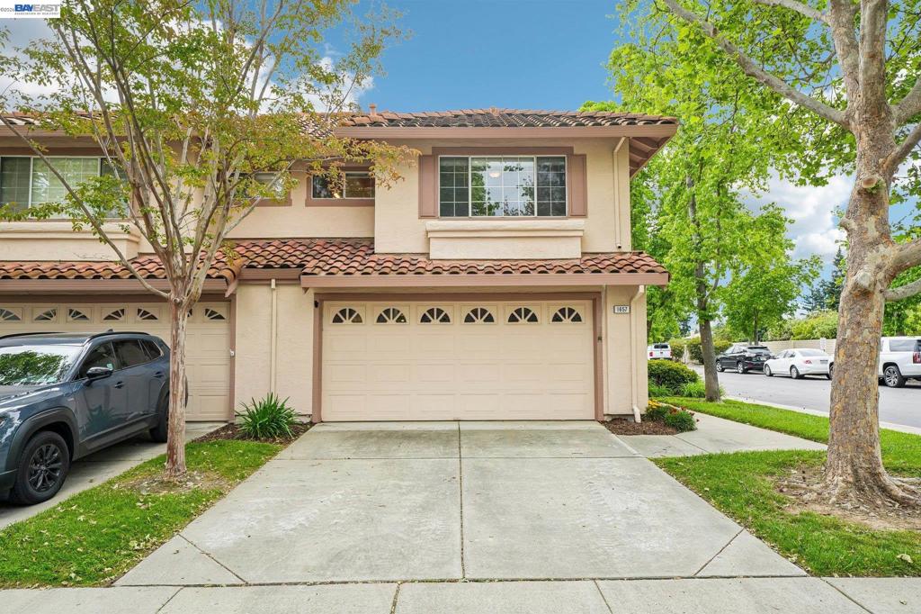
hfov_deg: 73.8
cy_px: 307
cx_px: 460
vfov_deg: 53.1
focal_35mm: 24
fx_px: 614
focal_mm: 24
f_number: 8
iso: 640
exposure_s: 1/400
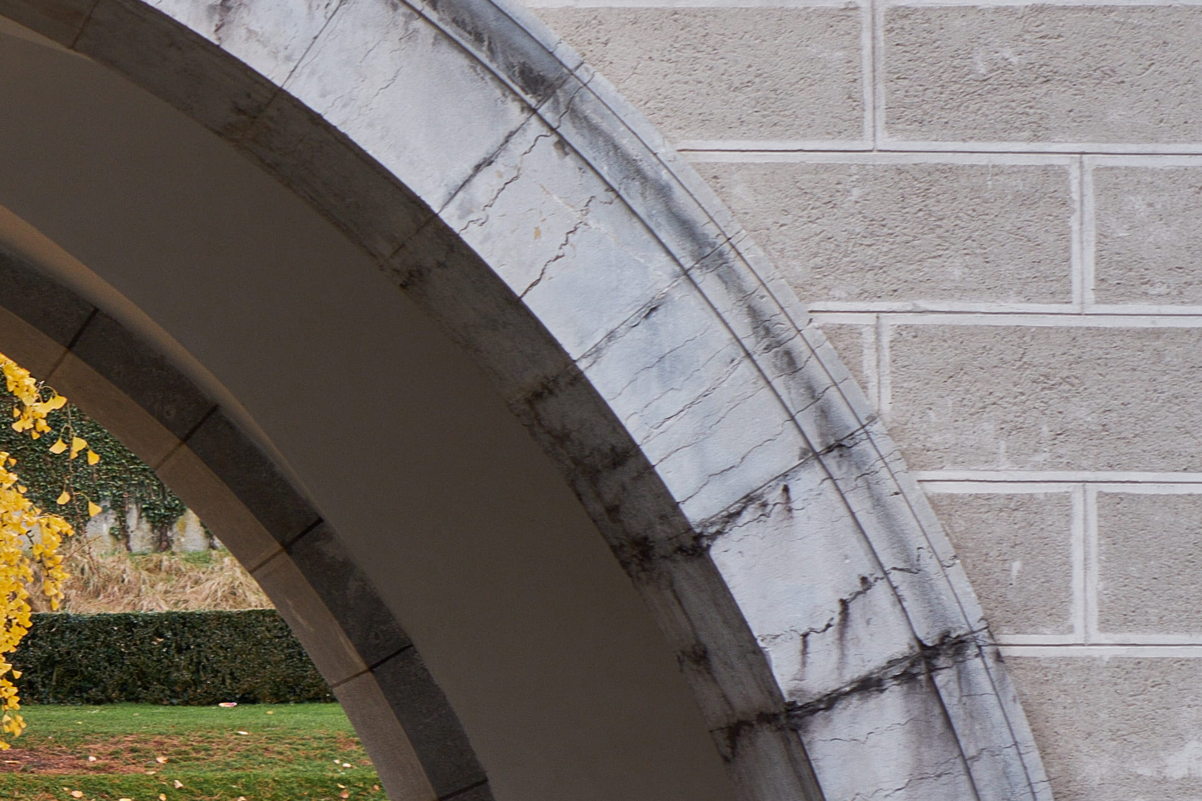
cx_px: -598
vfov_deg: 8.3
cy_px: 768
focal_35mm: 164
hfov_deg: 12.0
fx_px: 5476
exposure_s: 1/90
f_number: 4.5
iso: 200
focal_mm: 35
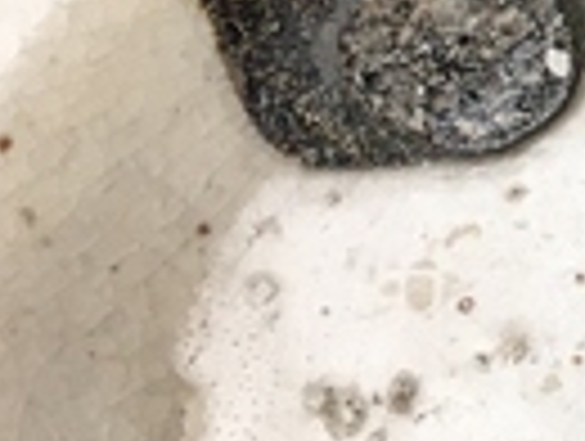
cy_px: -68
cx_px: 1485
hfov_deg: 9.6
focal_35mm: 178
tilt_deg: -70.5
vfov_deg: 8.3
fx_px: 3014
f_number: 2.2
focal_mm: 4.15
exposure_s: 1/30
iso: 25
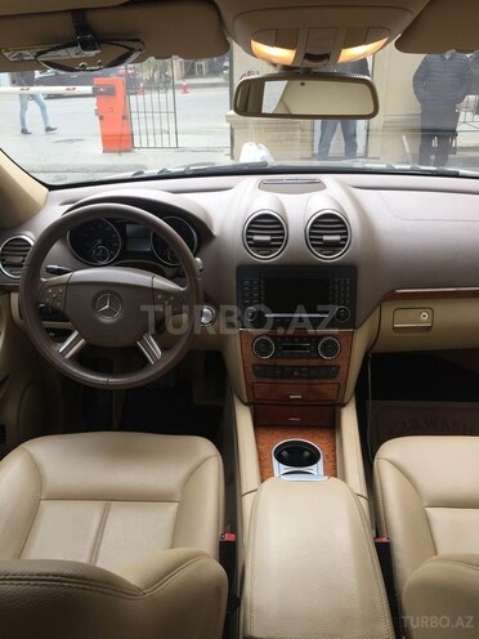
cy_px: 320
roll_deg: +1.9
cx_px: 240
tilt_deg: -25.9
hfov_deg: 48.2
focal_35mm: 29
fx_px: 535
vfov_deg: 61.7
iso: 32
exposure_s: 1/100
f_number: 2.2
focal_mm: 4.15
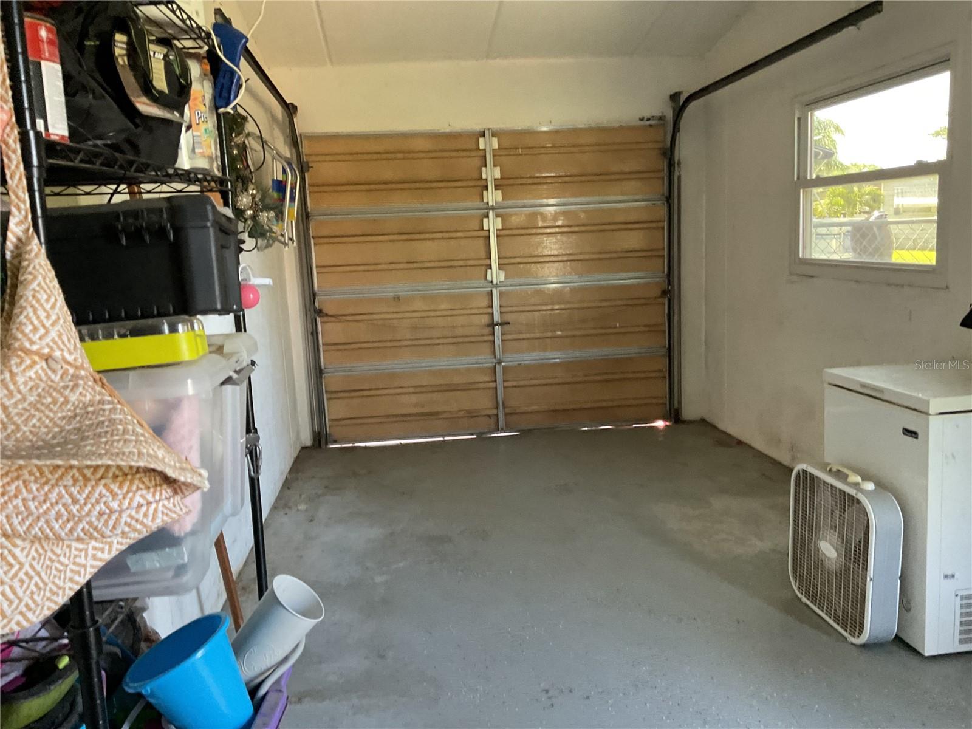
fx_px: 814
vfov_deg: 48.2
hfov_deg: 61.7
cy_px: 364
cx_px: 486
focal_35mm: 29
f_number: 1.8
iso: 160
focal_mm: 3
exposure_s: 1/60
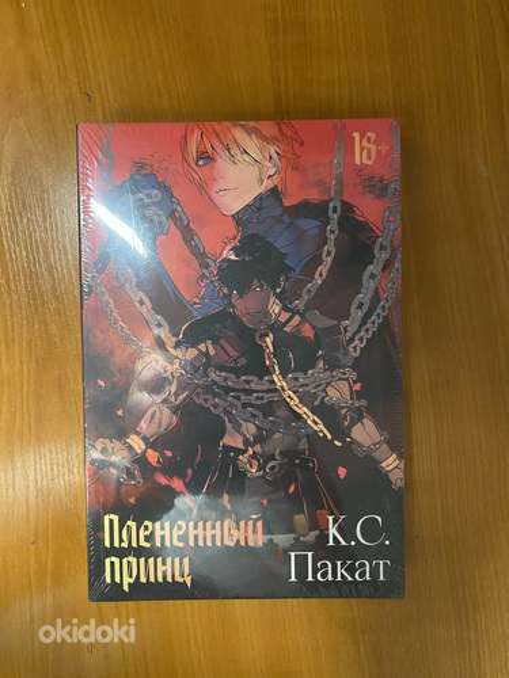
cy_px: 339
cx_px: 254
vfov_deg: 67.3
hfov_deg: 53.1
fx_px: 510
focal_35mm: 26
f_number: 1.8
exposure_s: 1/25
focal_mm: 4.25
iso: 800
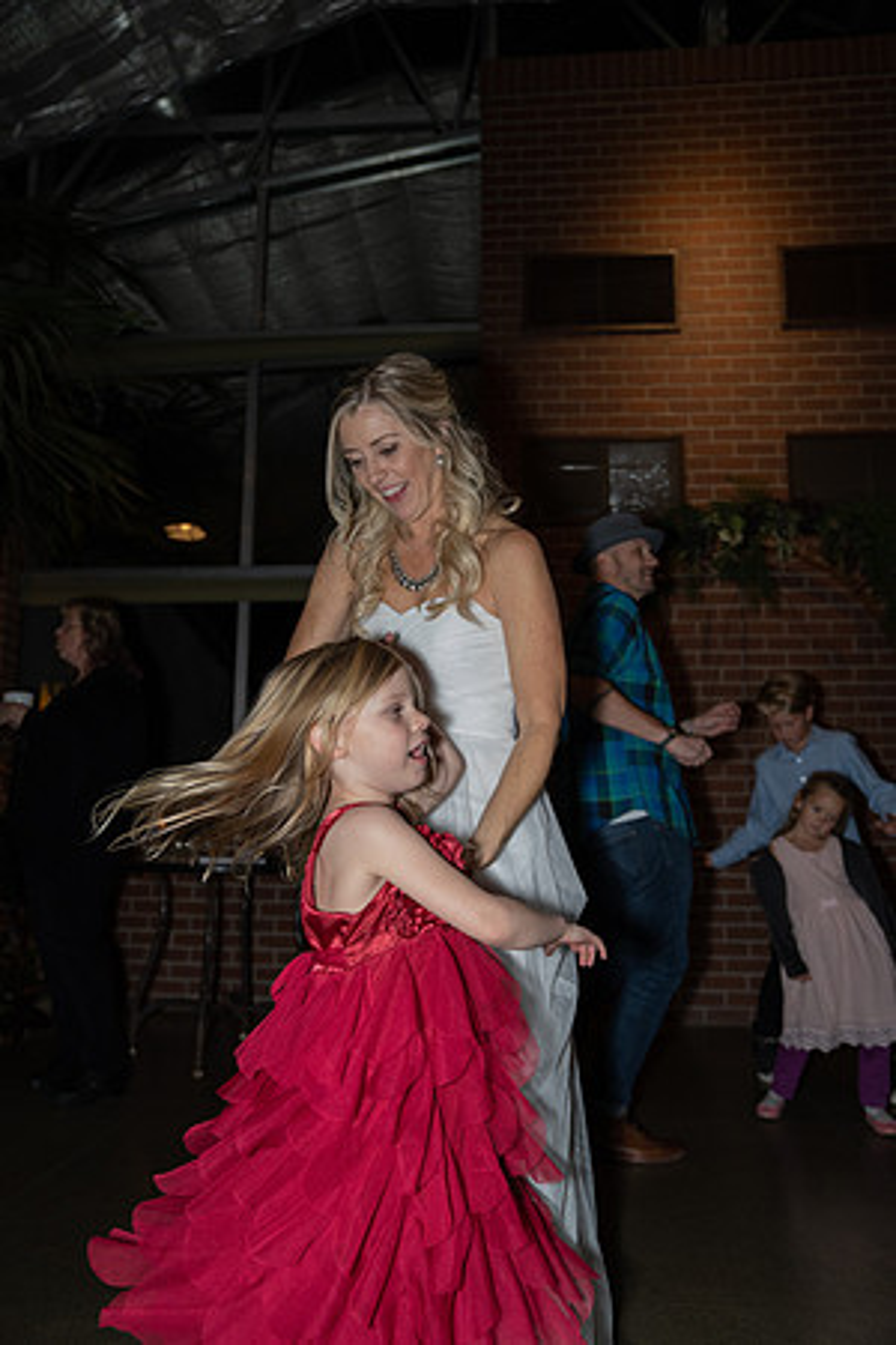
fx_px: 1045
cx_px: 448
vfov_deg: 65.5
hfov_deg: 46.4
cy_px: 672
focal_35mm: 28
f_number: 2.8
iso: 2500
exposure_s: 1/250
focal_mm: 28
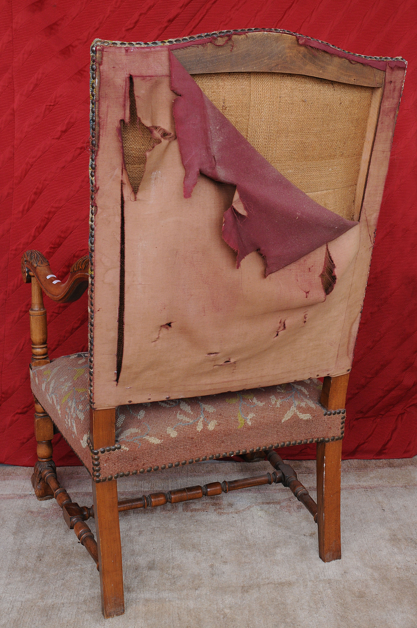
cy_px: 314
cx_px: 208
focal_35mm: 36
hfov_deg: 36.8
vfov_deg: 53.2
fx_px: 627
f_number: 7.1
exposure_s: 1/160
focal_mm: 24
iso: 640
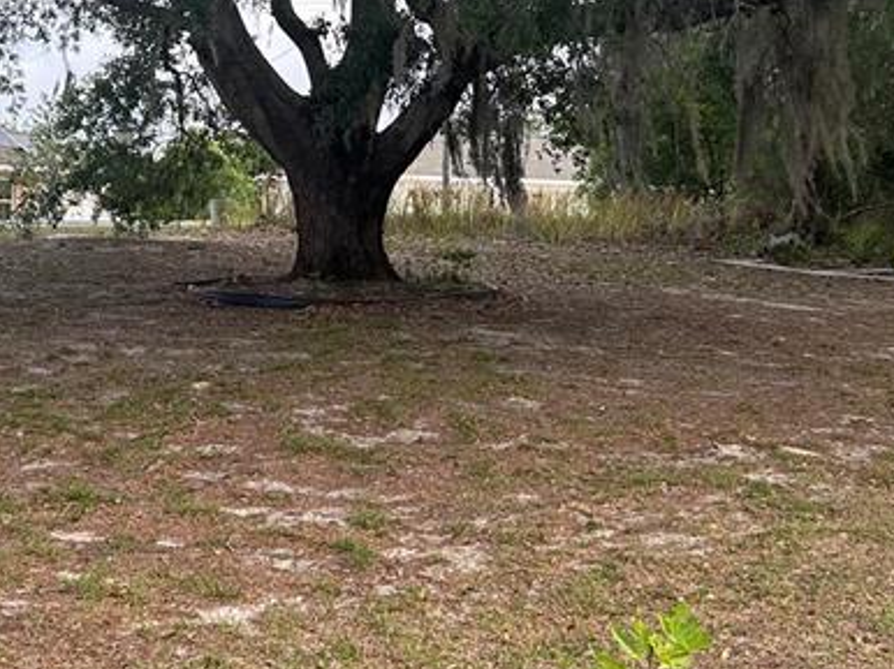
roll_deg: -1.1
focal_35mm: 69
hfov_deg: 28.1
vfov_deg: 21.3
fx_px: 1781
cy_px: 289
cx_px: 366
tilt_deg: -1.7
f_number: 1.5
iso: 50
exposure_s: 1/597
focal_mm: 5.7
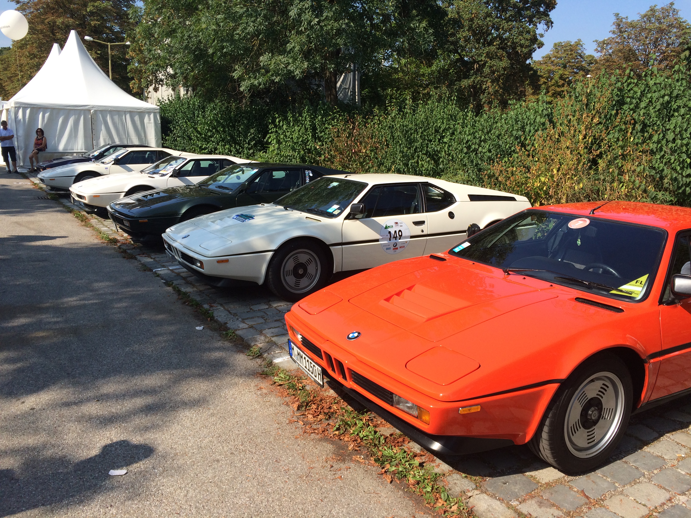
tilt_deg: -13.6
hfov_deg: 61.7
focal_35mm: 29
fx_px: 579
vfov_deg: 48.2
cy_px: 259
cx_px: 346
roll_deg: -0.4
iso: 32
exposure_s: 1/1466
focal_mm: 4.15
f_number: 2.2
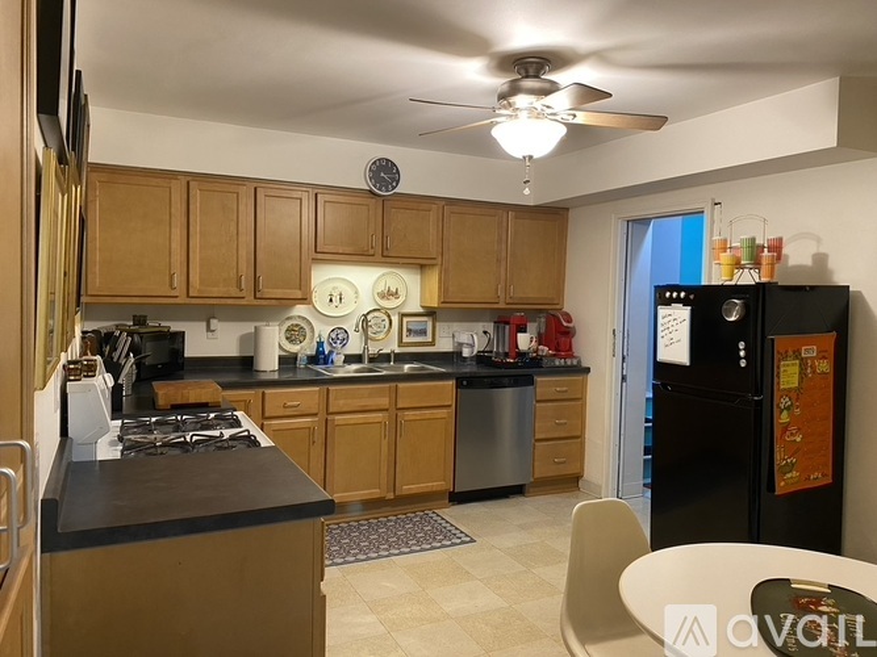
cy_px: 328
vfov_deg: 53.0
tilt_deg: -2.9
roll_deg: -1.5
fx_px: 659
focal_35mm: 26
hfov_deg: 67.3
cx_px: 438
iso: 200
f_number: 1.8
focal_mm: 4.25
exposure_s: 1/60
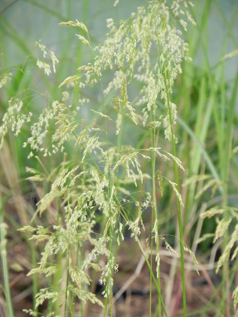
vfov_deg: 5.3
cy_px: 158
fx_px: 3456
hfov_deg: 3.9
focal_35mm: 377
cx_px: 119
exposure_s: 1/80
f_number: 5
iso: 160
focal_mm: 67.2
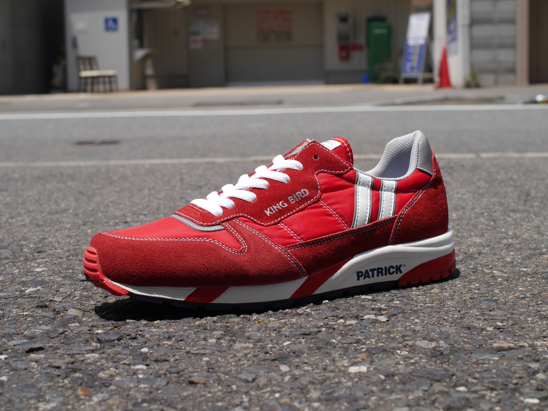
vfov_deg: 24.4
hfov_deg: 32.2
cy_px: 206
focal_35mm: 60
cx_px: 274
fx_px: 950
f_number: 7.1
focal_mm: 30
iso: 160
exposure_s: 1/500
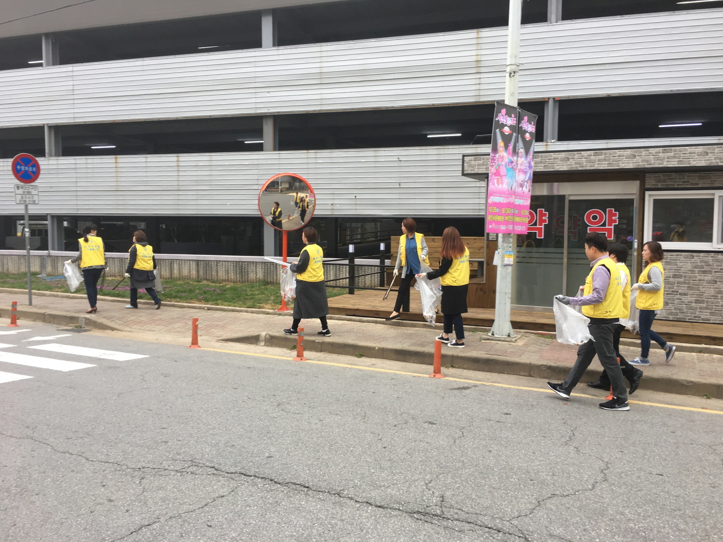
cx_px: 362
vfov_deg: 48.2
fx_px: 606
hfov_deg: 61.7
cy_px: 271
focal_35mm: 29
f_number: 2.2
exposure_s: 1/120
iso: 32
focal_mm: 4.15
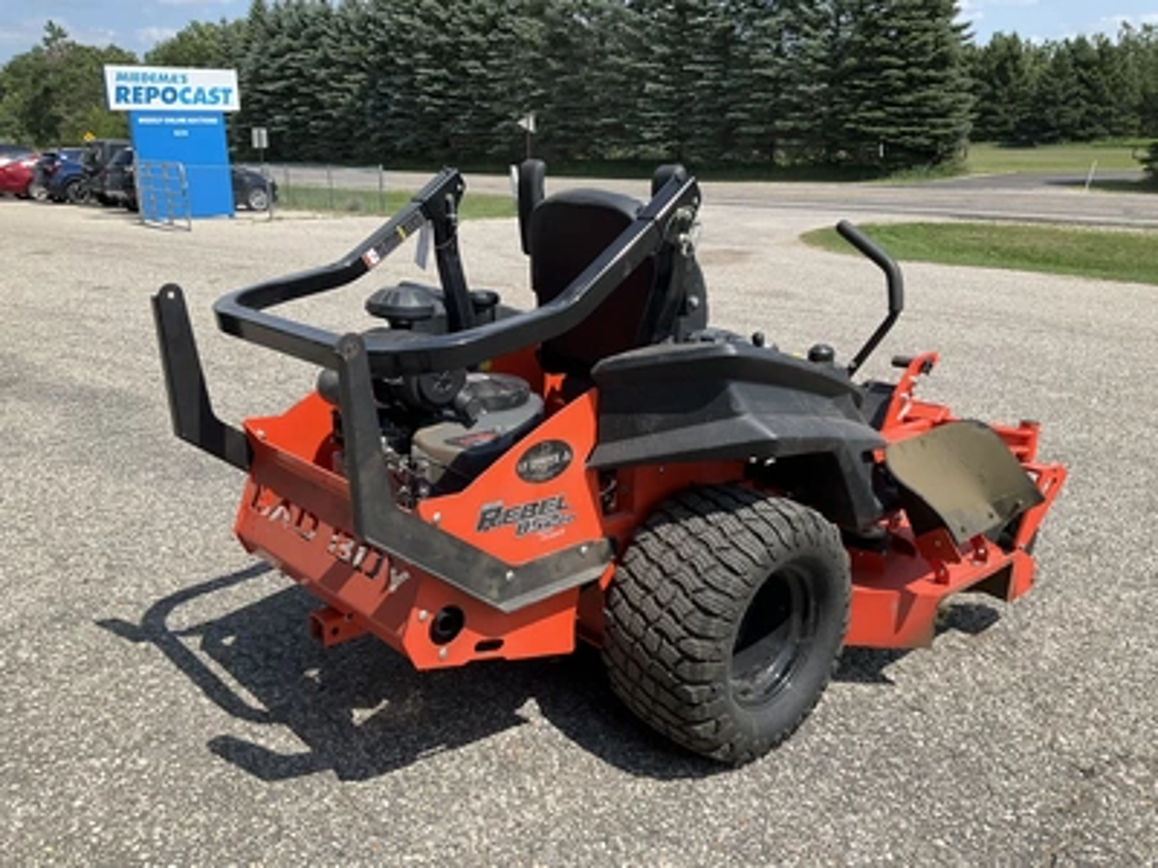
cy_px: 434
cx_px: 579
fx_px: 970
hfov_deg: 61.7
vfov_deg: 48.2
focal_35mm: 29
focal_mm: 3
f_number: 1.8
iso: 25
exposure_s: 1/1412
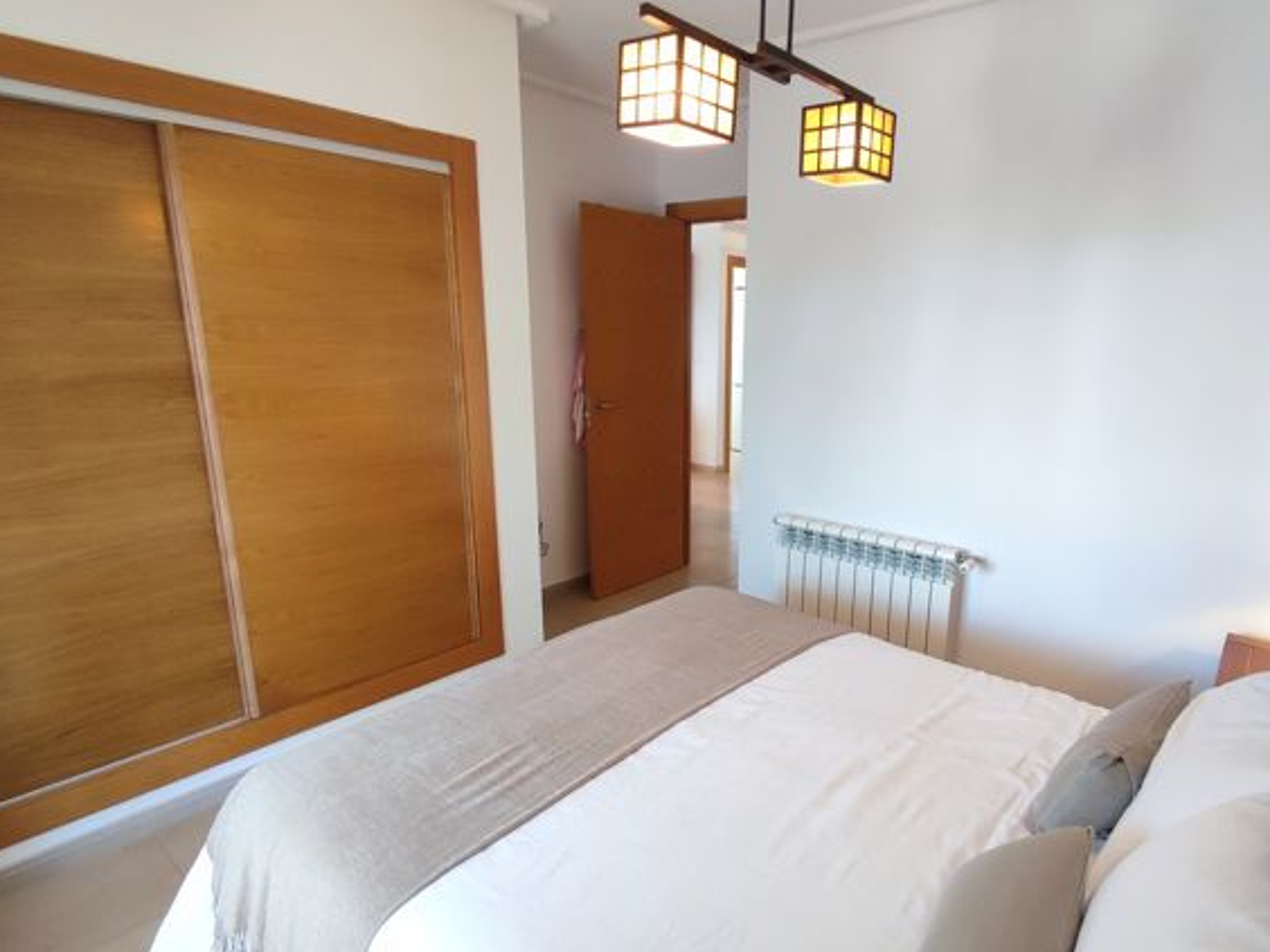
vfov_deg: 65.9
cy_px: 505
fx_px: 734
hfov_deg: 81.2
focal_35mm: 20
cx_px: 733
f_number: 2.2
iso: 256
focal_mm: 1.65
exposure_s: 1/100
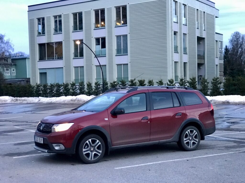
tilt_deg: -2.2
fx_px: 403
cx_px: 122
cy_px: 92
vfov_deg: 25.7
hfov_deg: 33.8
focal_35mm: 57
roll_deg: +1.1
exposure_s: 1/50
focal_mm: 6.6
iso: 320
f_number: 2.8
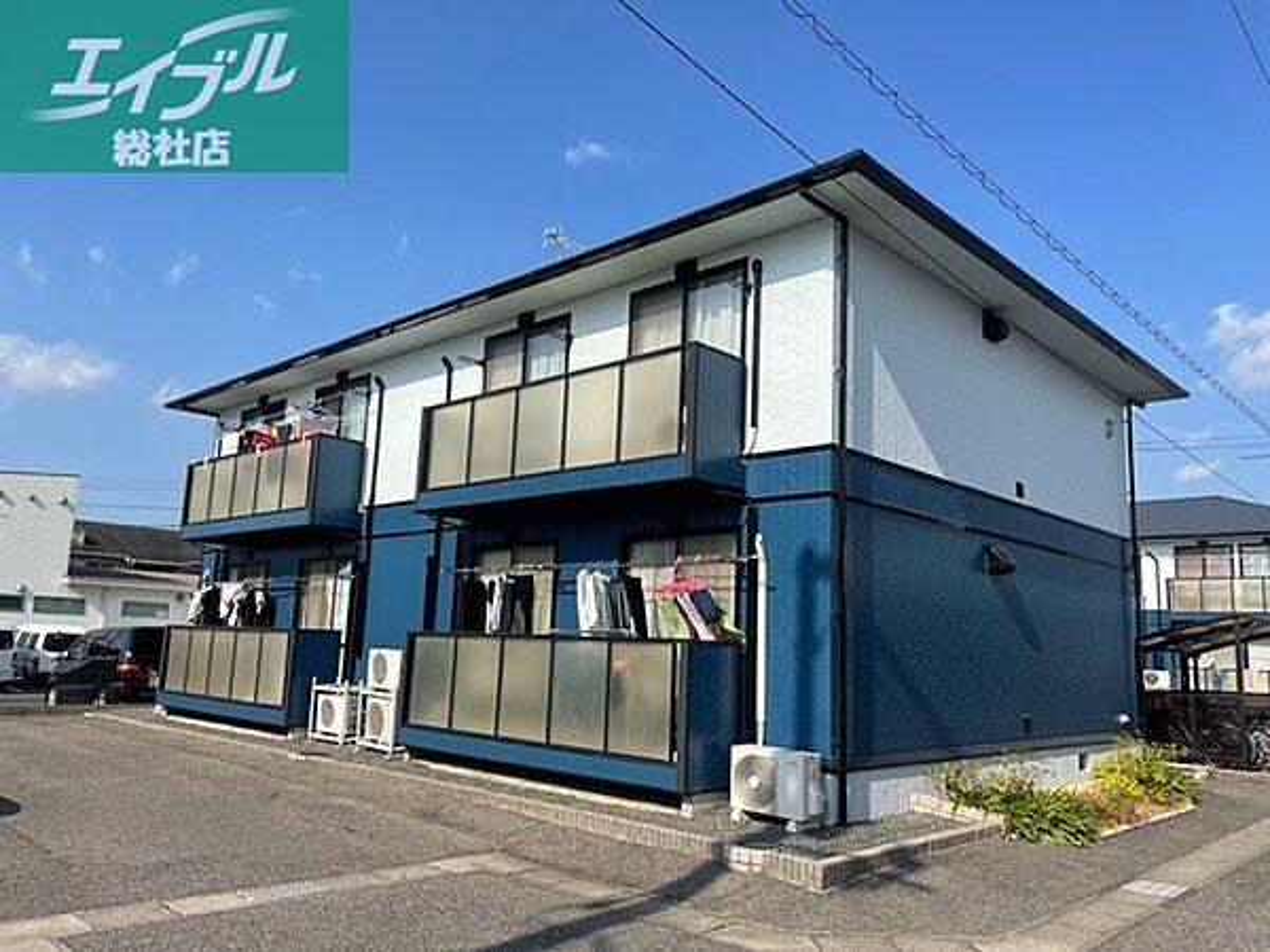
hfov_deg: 67.3
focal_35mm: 26
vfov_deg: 53.1
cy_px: 476
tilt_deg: +9.9
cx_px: 635
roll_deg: -2.3
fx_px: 954
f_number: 1.6
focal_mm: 4.2
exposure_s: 1/3040
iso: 32
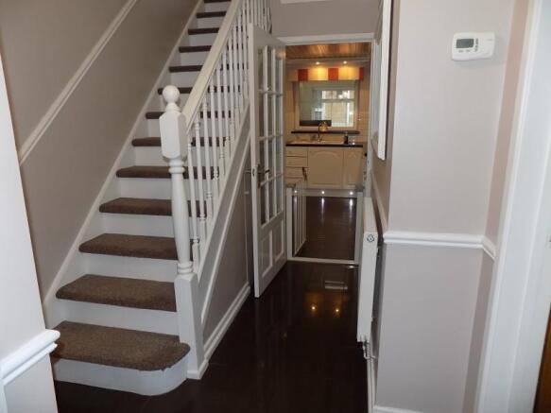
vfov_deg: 58.9
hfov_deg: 73.9
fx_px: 366
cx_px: 276
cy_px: 206
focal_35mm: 23
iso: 200
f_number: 3.1
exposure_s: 1/30
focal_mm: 4
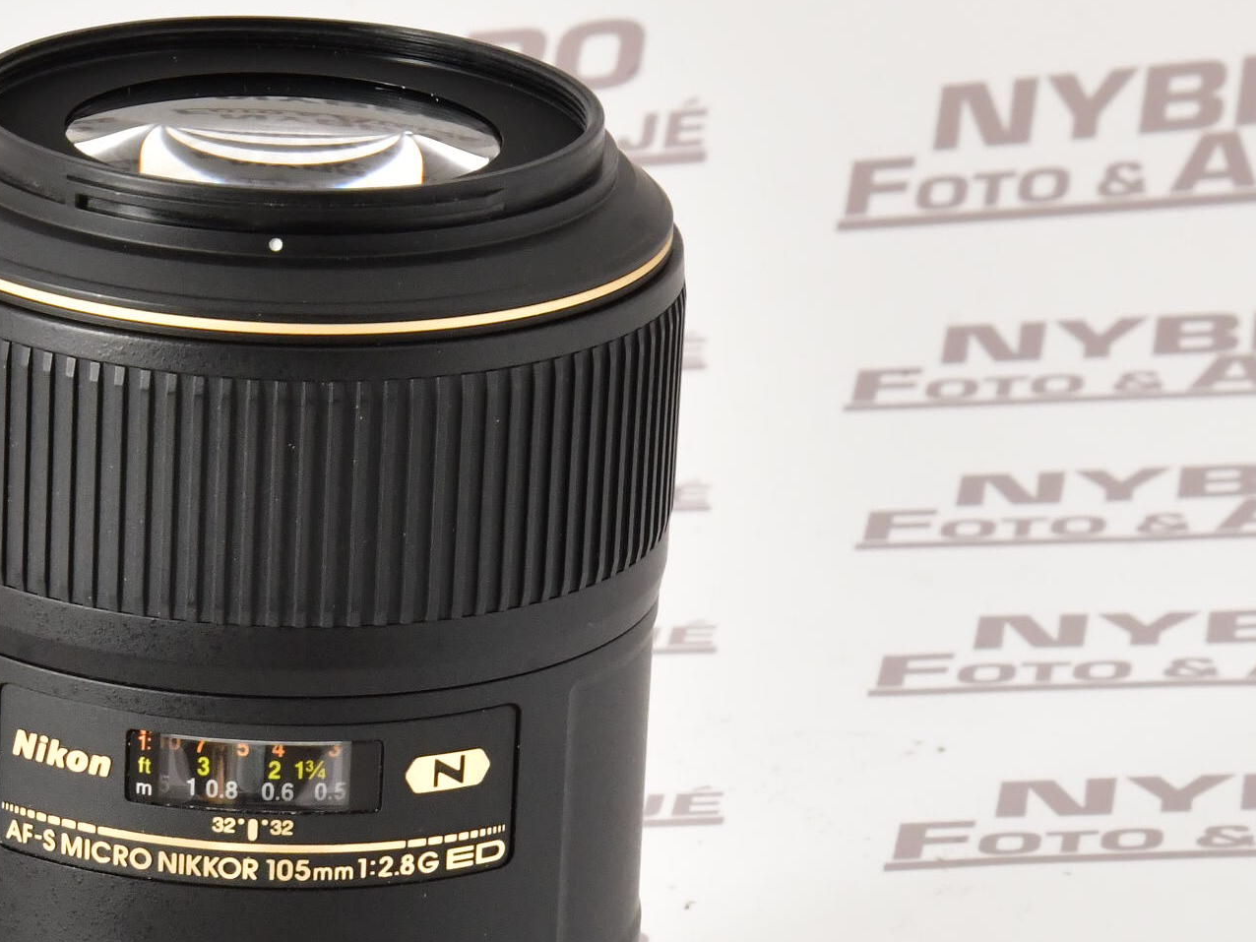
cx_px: 272
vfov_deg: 11.0
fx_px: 4898
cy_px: 695
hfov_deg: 14.5
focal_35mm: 135
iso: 1600
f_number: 16
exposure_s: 1/160
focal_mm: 70
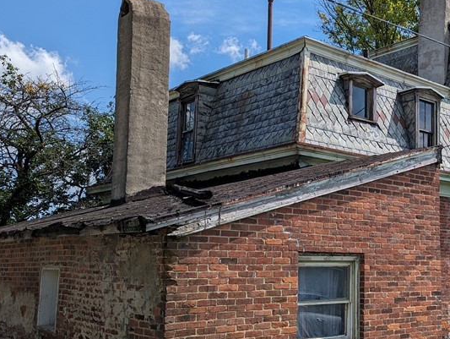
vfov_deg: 31.6
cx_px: 342
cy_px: 183
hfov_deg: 40.0
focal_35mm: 46
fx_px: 599
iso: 46
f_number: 1.85
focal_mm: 6.81
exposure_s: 1/3236
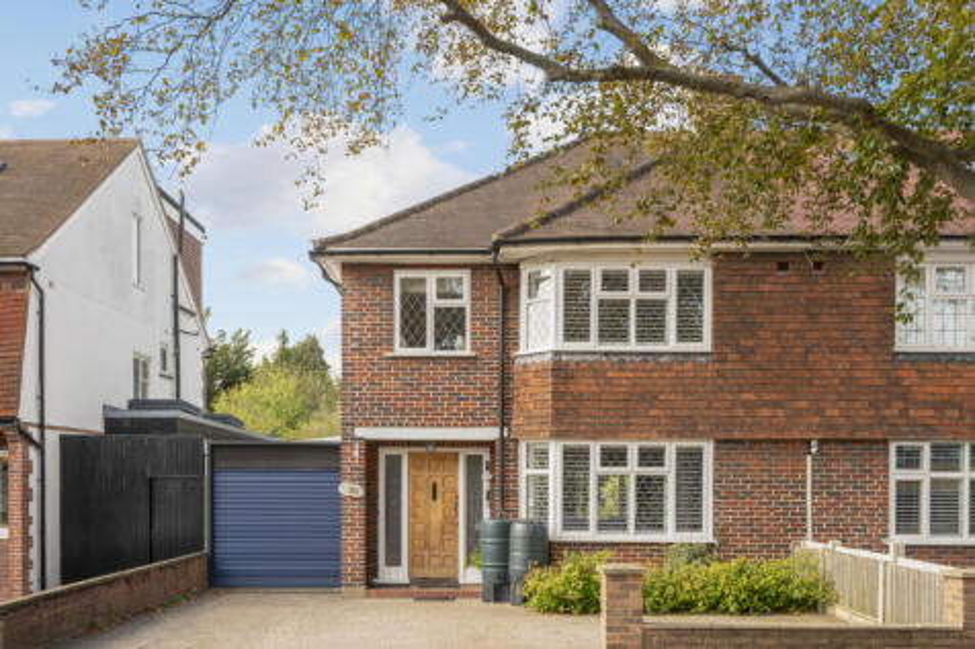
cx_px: 488
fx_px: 609
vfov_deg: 56.1
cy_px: 324
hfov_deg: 77.3
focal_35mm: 22
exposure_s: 1/100
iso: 200
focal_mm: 22.5
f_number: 8
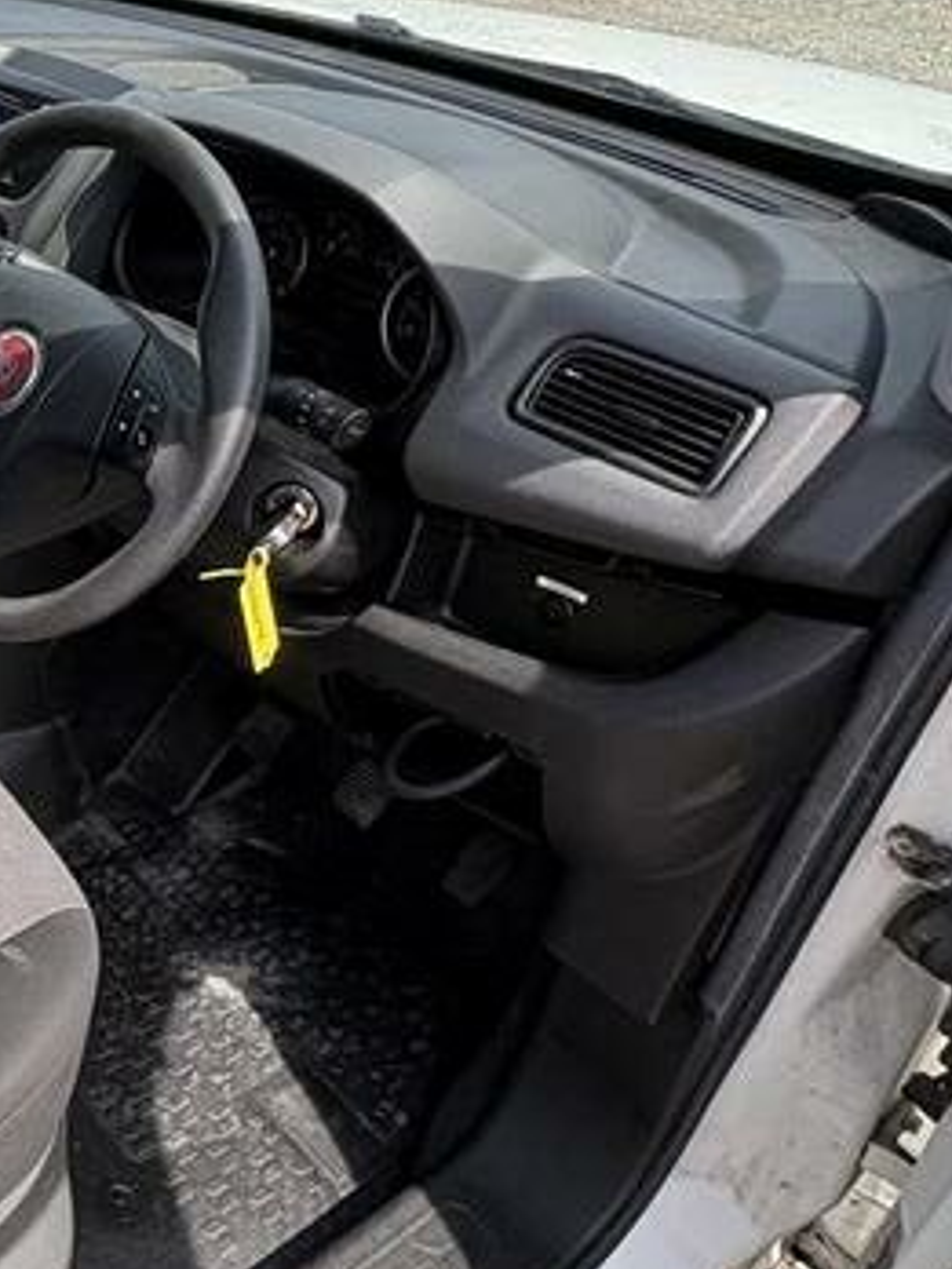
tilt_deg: -26.8
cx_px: -153
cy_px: 383
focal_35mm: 36
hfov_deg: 33.3
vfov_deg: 50.1
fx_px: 1320
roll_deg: -5.8
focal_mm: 2.22
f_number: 2.2
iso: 50
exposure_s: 1/364
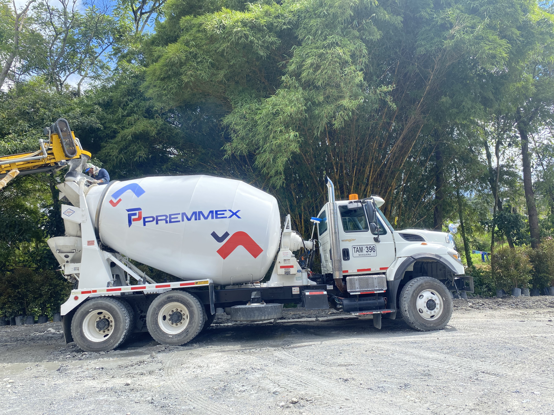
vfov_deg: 53.1
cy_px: 208
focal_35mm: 26
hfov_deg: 67.3
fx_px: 416
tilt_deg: +8.9
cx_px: 277
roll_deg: +2.8
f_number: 1.8
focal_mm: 4.25
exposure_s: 1/998
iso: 32
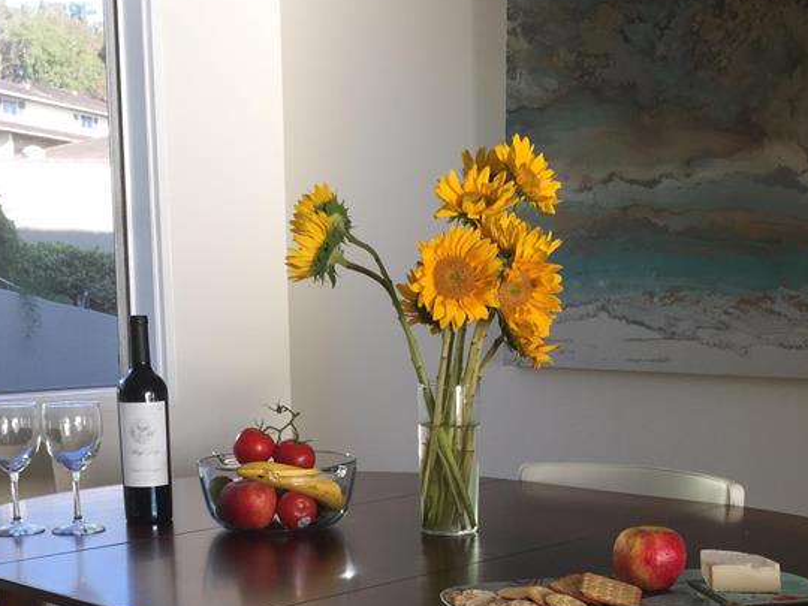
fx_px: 1284
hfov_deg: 34.9
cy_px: 552
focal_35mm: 55
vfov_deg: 25.7
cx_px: 391
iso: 32
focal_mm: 4.15
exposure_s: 1/193
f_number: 2.2
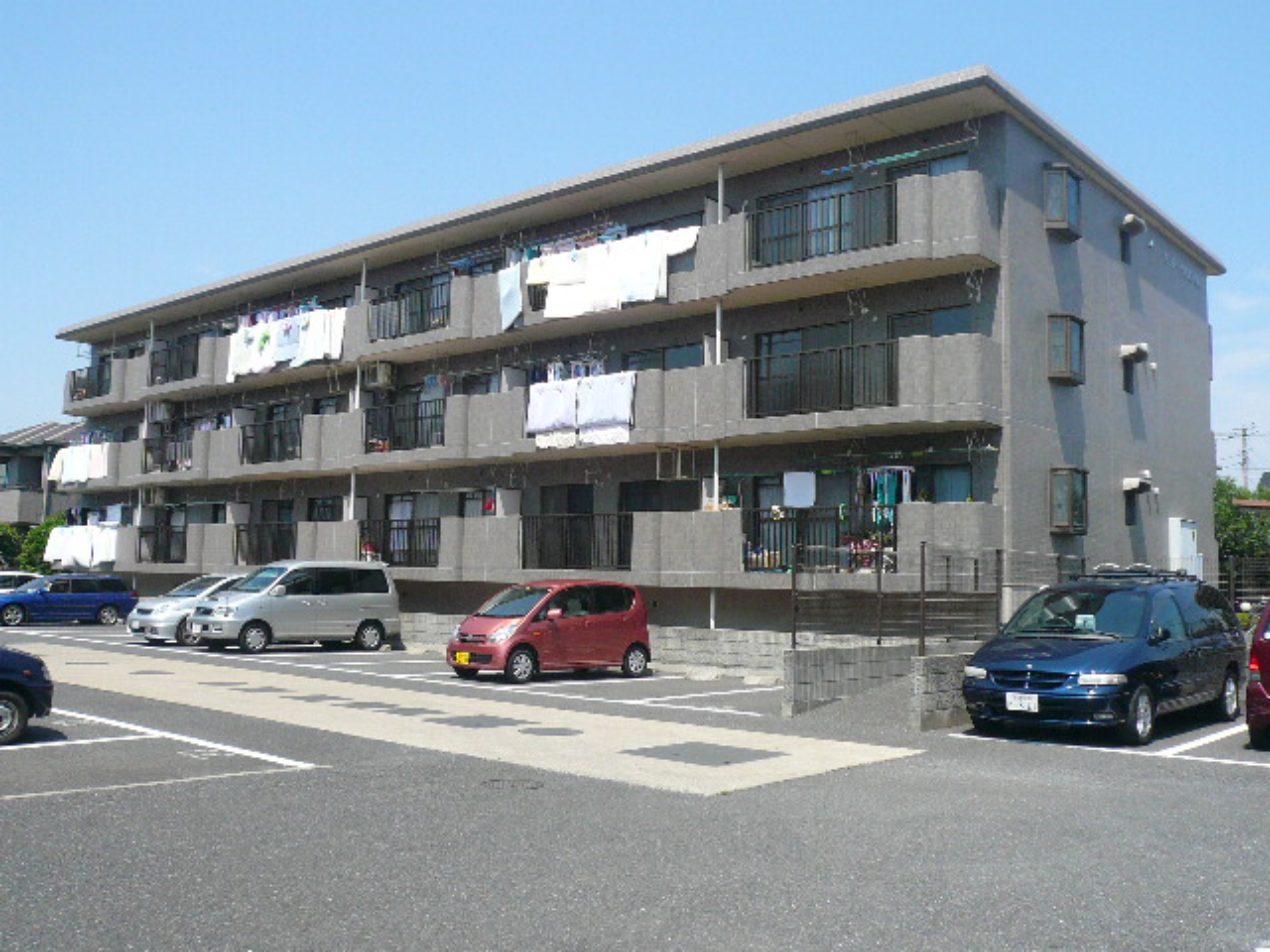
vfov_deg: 44.2
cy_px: 476
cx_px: 635
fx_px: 1174
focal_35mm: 32
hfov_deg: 56.8
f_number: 8
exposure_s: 1/160
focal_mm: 4.6
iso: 100
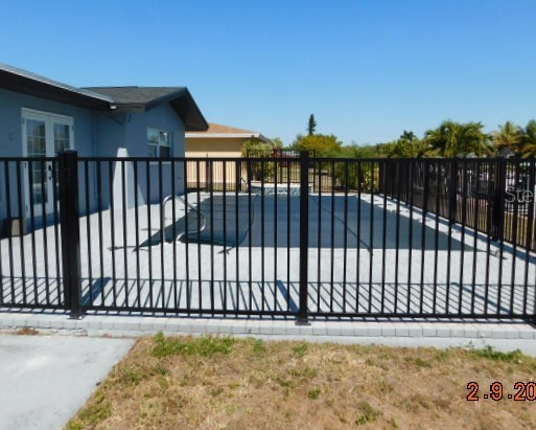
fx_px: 444
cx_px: 269
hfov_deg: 62.2
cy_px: 194
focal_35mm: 28
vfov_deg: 51.5
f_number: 6
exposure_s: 1/640
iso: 125
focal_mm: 4
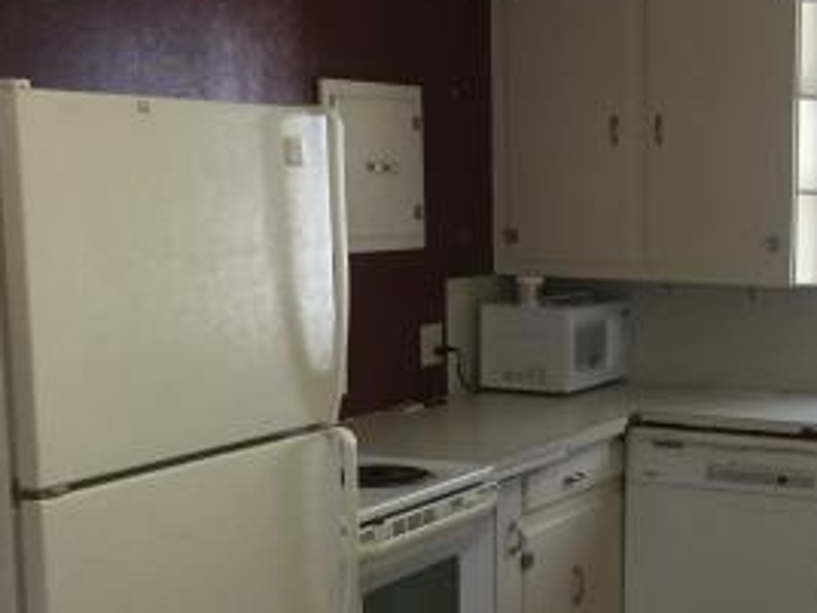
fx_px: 1747
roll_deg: -1.2
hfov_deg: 25.4
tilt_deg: -9.4
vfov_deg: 19.8
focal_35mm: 74
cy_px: 442
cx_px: 765
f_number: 2.4
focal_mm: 3.3
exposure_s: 1/30
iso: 80
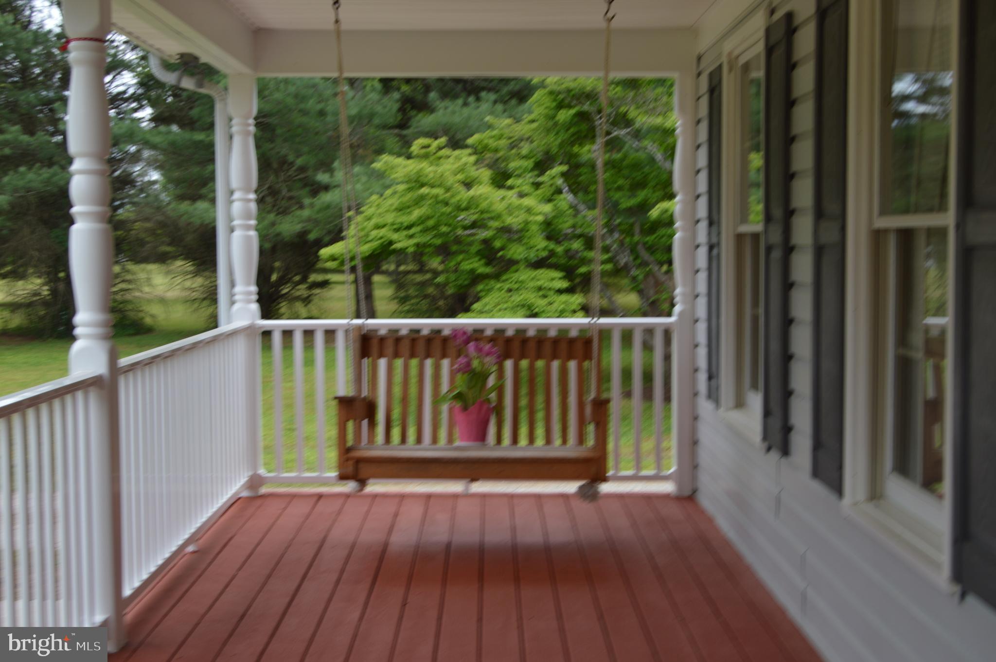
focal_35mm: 46
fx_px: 1285
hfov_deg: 42.4
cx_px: 498
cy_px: 331
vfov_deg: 28.9
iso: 100
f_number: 6.3
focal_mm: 31
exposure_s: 1/125
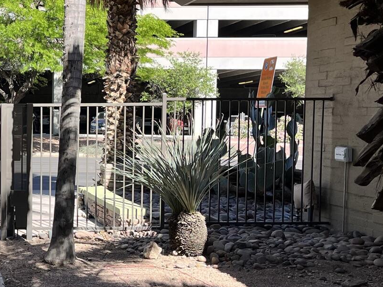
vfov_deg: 22.2
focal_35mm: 66
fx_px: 730
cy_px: 163
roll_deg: +0.1
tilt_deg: -4.2
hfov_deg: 27.0
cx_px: -36
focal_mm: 5.1
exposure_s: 1/1355
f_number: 1.6
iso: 50
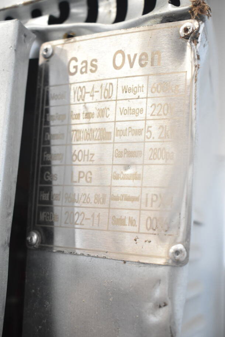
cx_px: 112
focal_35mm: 45
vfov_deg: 43.6
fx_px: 422
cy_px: 168
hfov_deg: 29.9
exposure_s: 1/100
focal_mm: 30
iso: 1600
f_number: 5
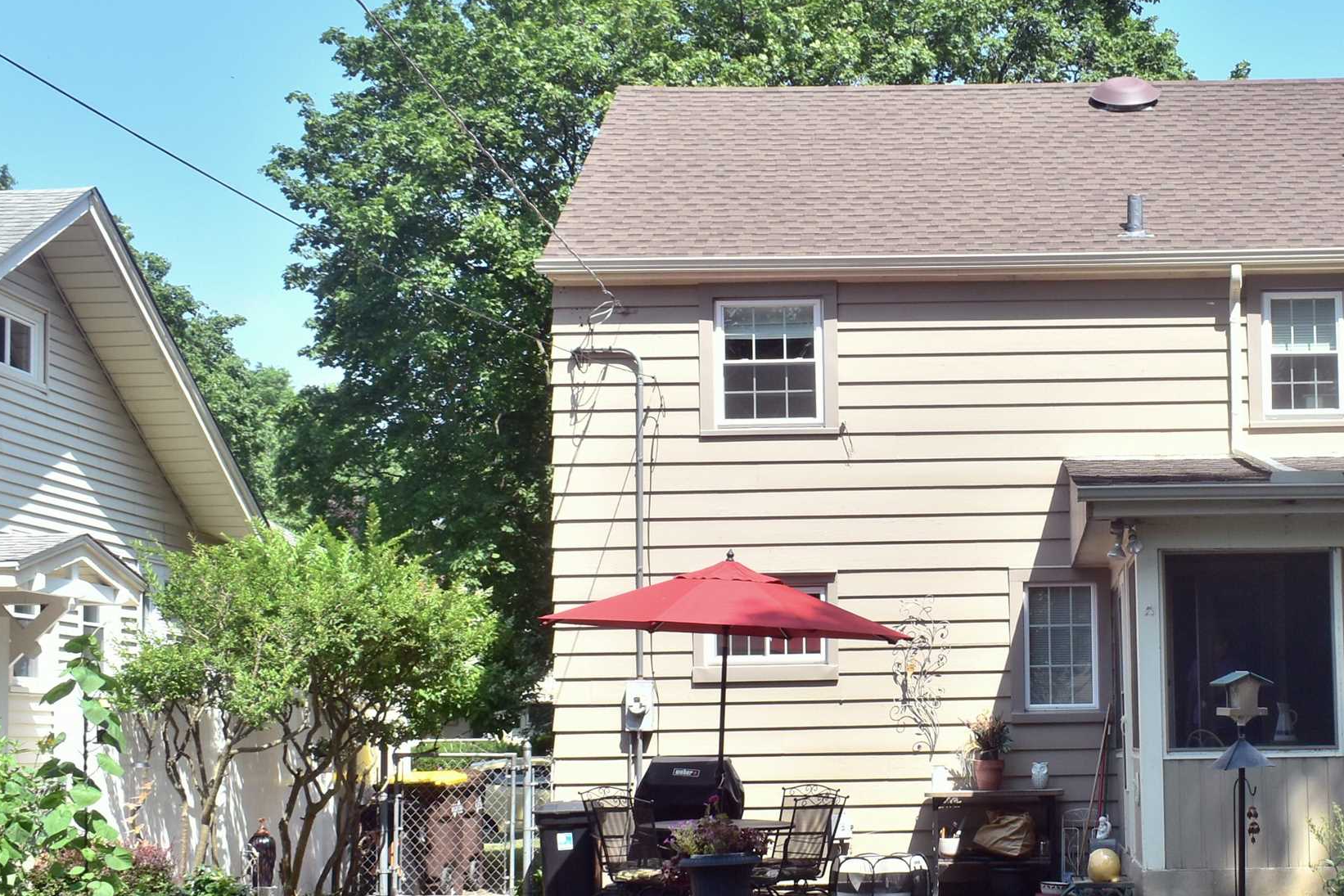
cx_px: 1017
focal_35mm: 59
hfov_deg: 33.3
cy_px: 609
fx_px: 2200
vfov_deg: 22.9
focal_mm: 21
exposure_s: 1/320
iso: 400
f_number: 10
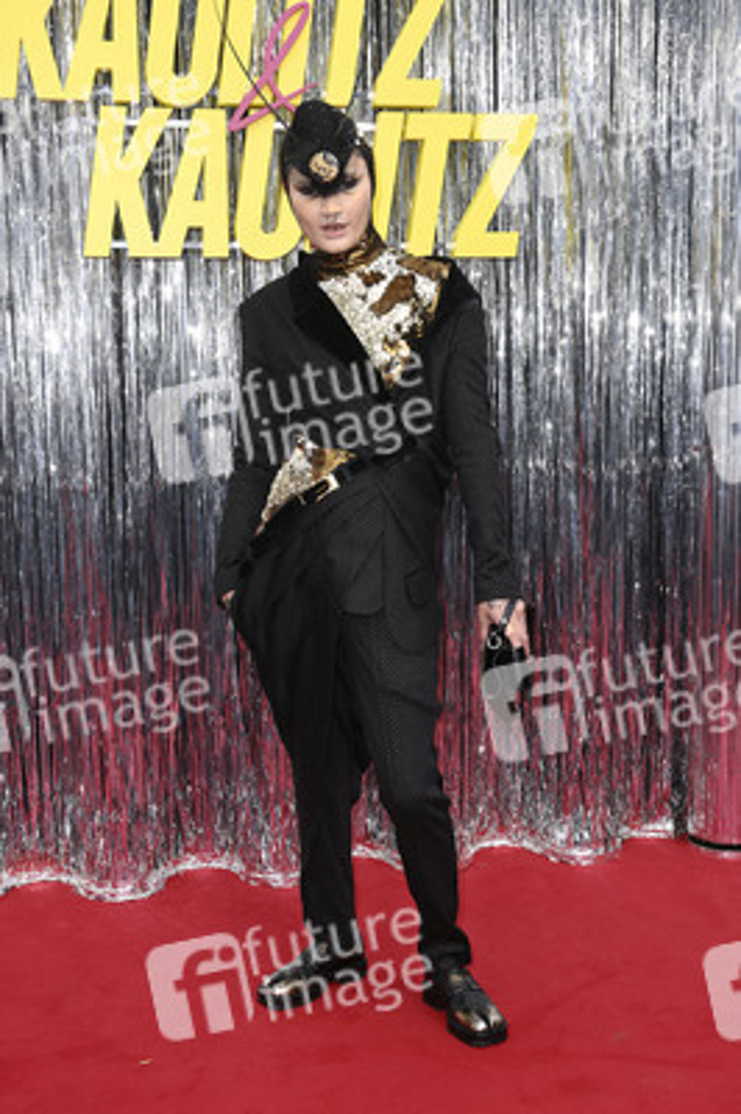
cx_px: 370
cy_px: 557
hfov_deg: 28.0
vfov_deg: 41.1
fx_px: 1484
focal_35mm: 48
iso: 500
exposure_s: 1/250
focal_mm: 48
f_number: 5.6
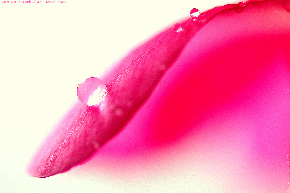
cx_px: 145
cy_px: 96
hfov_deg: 33.4
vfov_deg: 22.6
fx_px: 483
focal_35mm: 60
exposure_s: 1/200
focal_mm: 60
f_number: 4.8
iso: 200
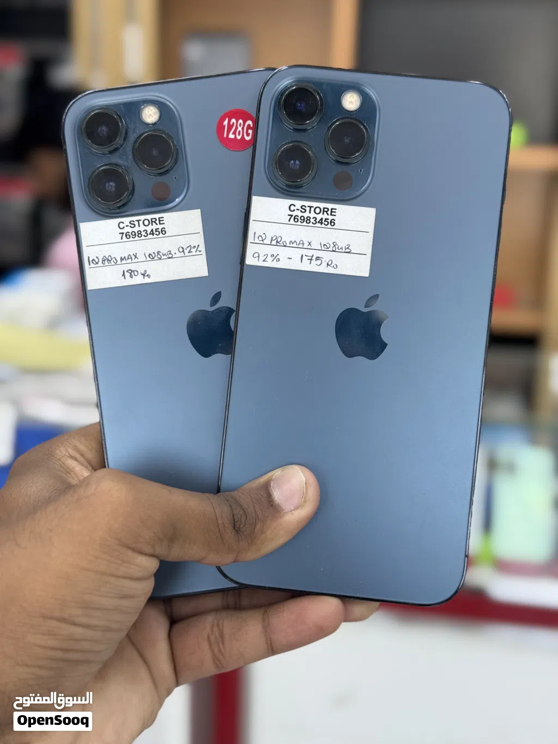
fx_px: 1032
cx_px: 279
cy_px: 372
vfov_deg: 39.7
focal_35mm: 48
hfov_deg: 30.3
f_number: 1.78
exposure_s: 1/345
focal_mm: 6.76
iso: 64
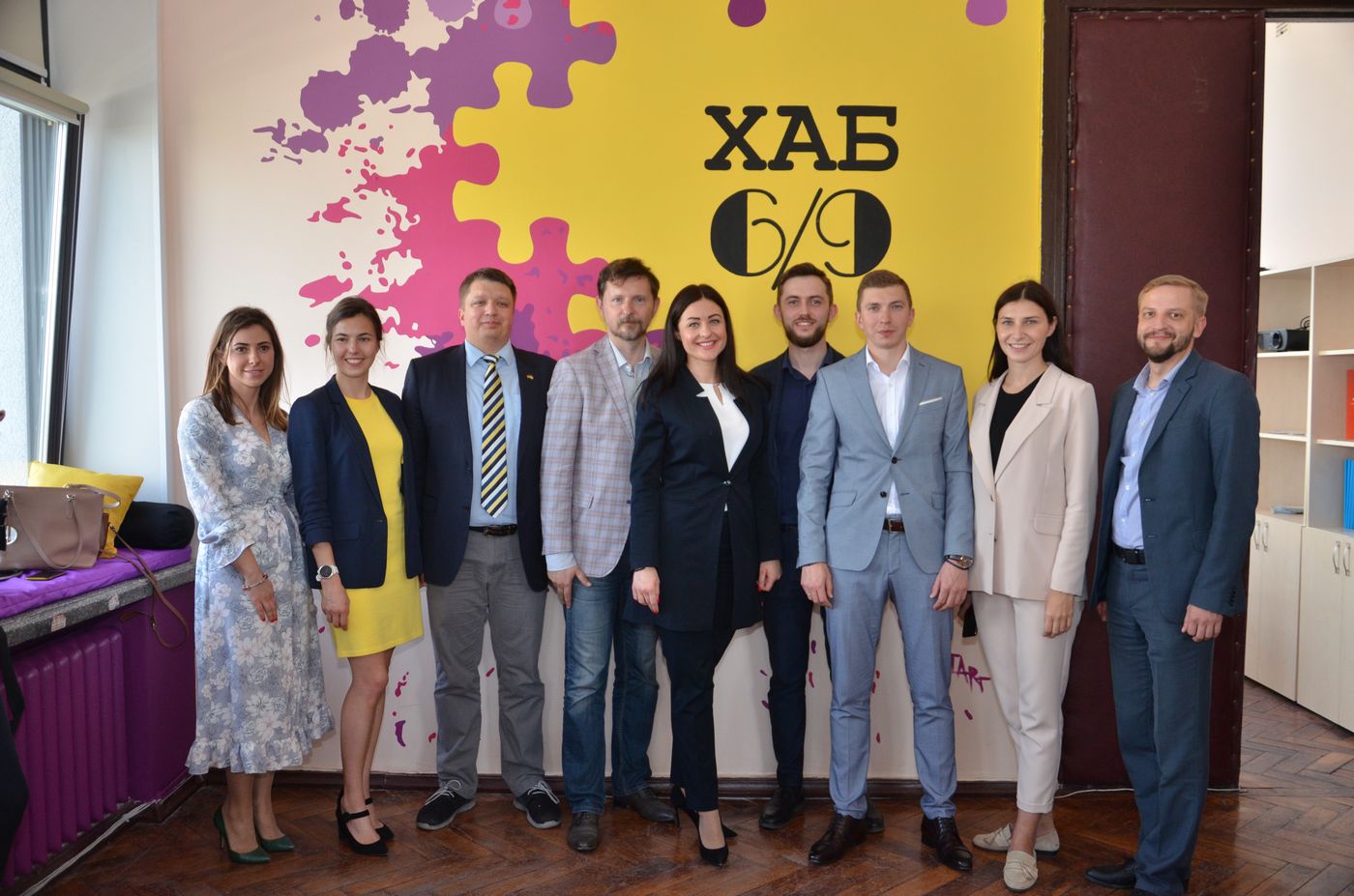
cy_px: 448
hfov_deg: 59.6
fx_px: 1182
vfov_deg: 41.5
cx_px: 677
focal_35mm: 32
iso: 640
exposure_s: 1/250
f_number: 3.8
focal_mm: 21
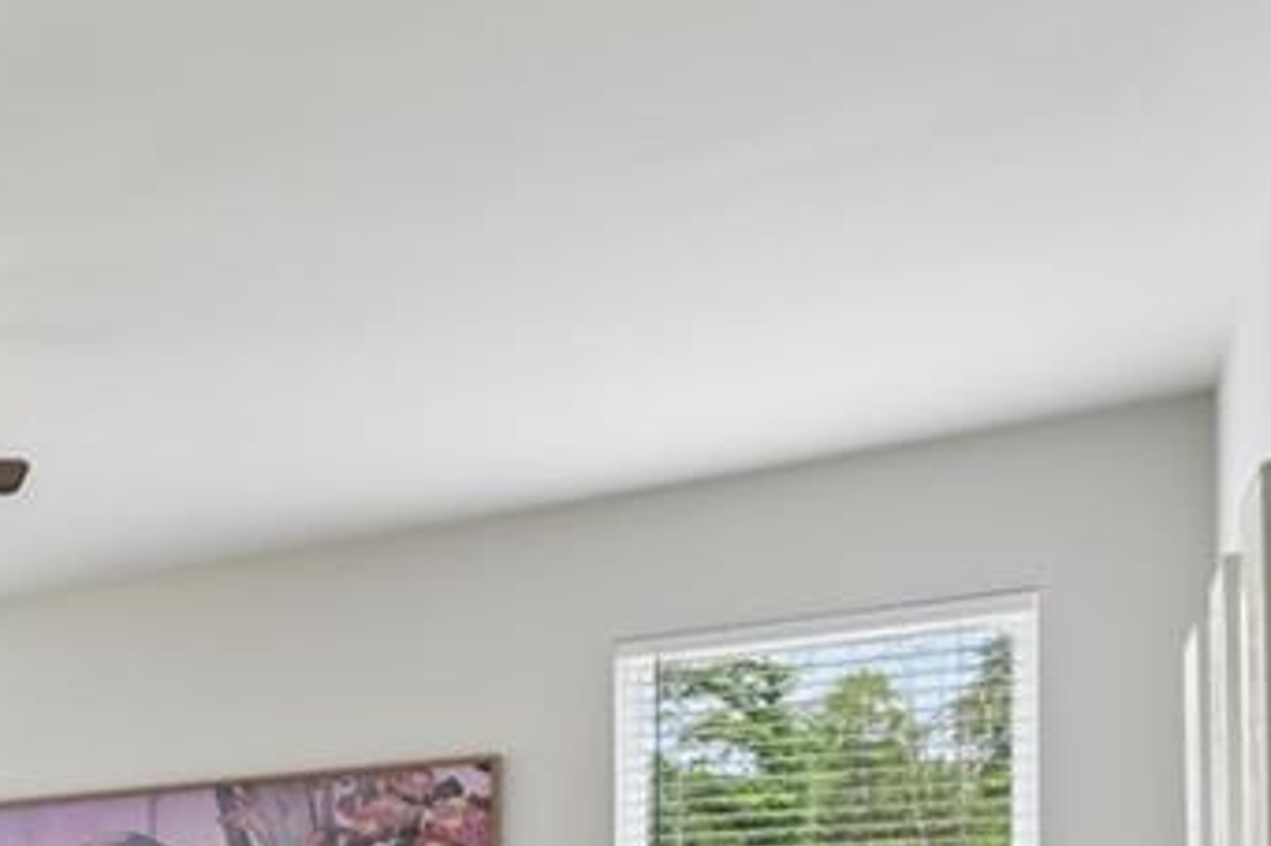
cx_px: -380
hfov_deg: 31.6
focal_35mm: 48
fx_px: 1694
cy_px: 1027
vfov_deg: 25.1
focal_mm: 16
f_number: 8
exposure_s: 1/80
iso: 400
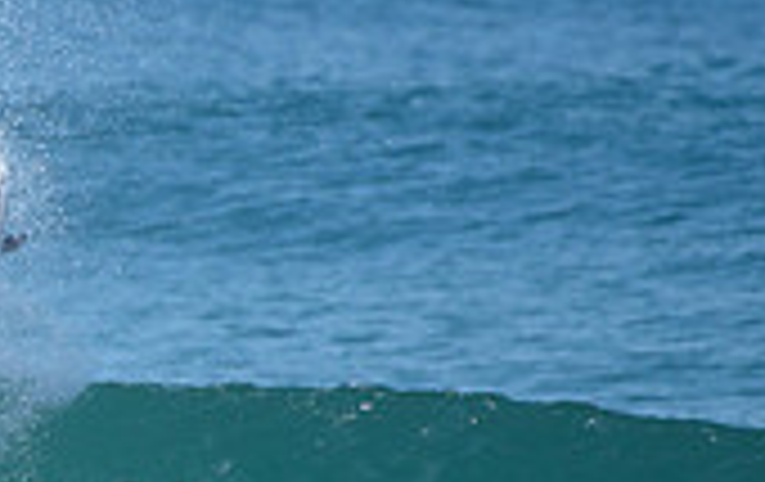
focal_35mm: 1734
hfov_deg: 1.2
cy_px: 466
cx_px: -248
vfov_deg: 0.8
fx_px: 36224
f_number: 5.6
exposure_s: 1/2000
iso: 320
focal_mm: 500
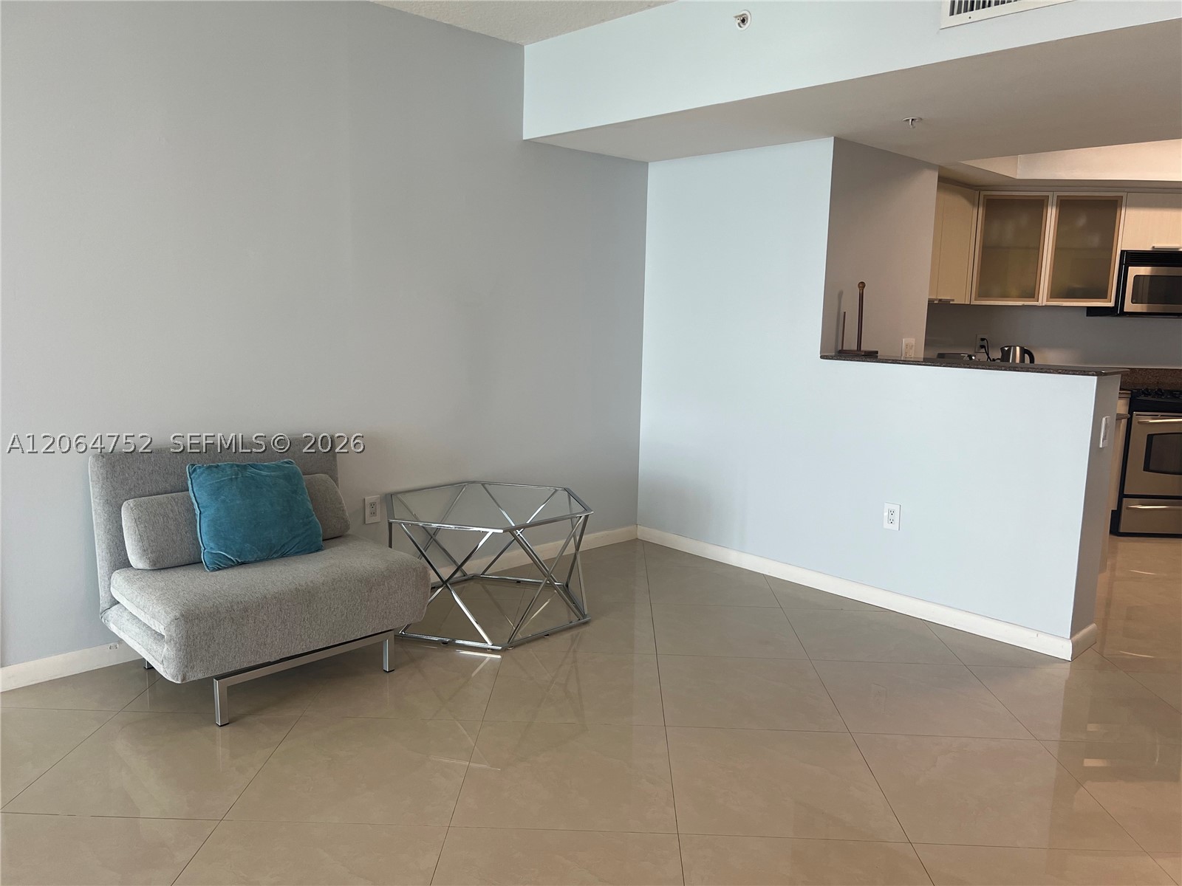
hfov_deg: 67.3
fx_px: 888
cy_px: 443
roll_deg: -1.9
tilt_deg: -9.1
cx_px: 591
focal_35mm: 26
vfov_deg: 53.1
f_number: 1.5
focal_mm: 5.7
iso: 64
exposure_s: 1/120
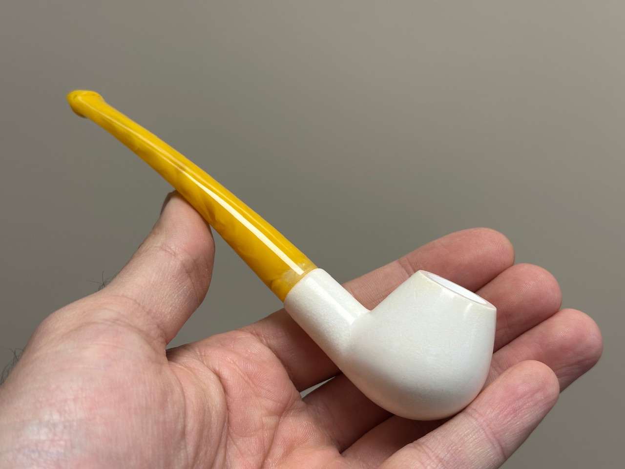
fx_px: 867
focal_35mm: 48
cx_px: 312
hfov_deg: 39.7
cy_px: 234
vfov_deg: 30.3
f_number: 1.78
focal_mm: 6.86
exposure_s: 1/100
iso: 50
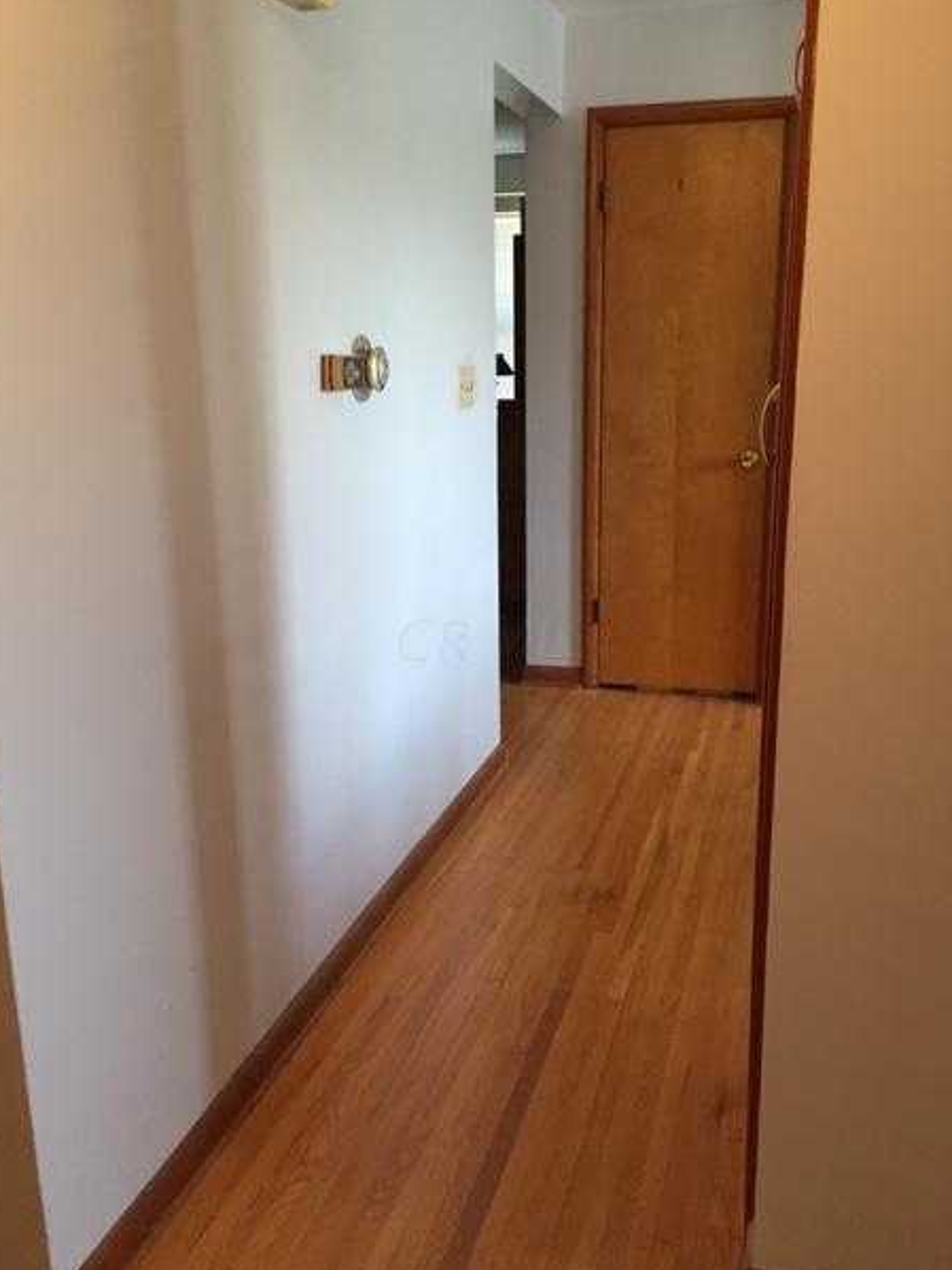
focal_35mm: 31
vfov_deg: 58.4
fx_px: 1137
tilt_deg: -14.9
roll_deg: +2.0
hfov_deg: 45.4
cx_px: 494
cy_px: 636
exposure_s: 1/30
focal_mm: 4.15
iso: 125
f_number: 2.2
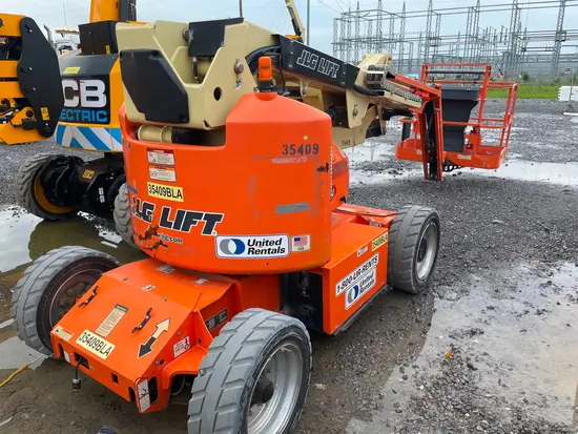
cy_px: 217
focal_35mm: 26
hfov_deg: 67.3
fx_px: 434
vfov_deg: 53.1
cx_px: 289
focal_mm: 4.2
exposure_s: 1/842
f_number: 1.6
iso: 32
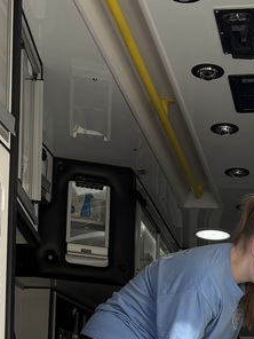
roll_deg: -1.4
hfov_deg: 16.0
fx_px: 881
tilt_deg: +1.3
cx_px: 268
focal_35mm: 90
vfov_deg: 20.1
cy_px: 432
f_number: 1.6
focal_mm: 5.96
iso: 64
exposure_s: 1/945
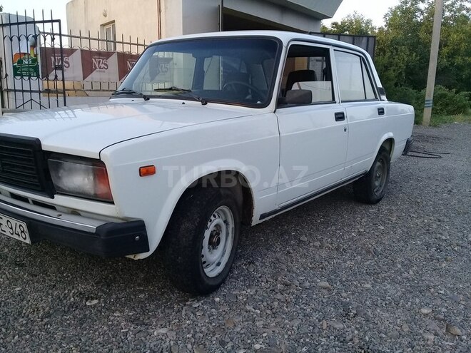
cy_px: 176
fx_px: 422
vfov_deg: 45.4
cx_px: 236
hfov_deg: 58.4
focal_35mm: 31
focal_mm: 3.3
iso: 50
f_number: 2.2
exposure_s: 1/100
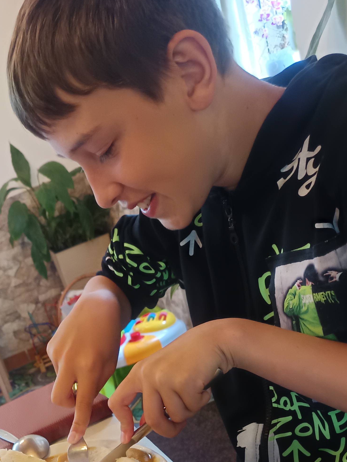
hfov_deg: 28.7
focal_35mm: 49
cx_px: 43
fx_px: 655
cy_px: 450
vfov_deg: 35.6
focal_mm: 5.31
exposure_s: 1/33.3
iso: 1016
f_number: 1.7
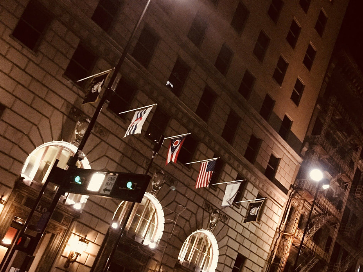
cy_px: 185
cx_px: 246
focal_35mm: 50
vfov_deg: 28.9
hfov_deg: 37.7
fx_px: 524
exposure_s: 1/15
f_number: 2.2
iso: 400
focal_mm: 4.15
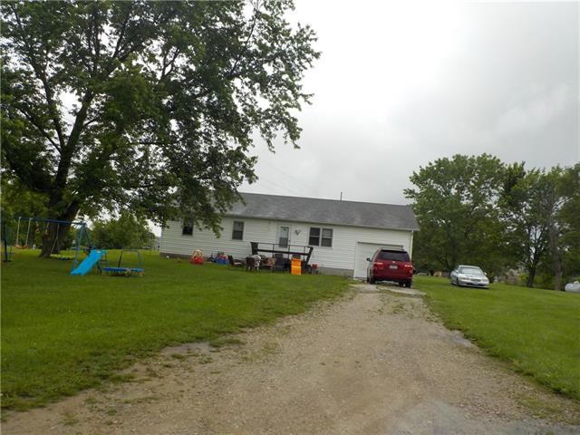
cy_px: 218
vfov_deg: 46.8
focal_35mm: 30
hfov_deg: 60.0
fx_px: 503
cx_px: 290
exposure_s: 1/250
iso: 125
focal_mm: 4.1
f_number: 3.3
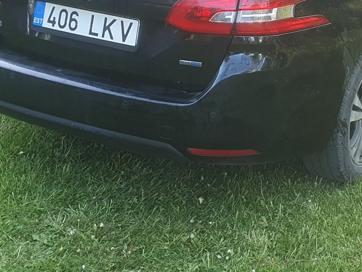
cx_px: 297
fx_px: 795
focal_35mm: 76
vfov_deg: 18.9
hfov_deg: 25.1
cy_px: 8
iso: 80
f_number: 2.4
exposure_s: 1/100
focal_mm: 4.32
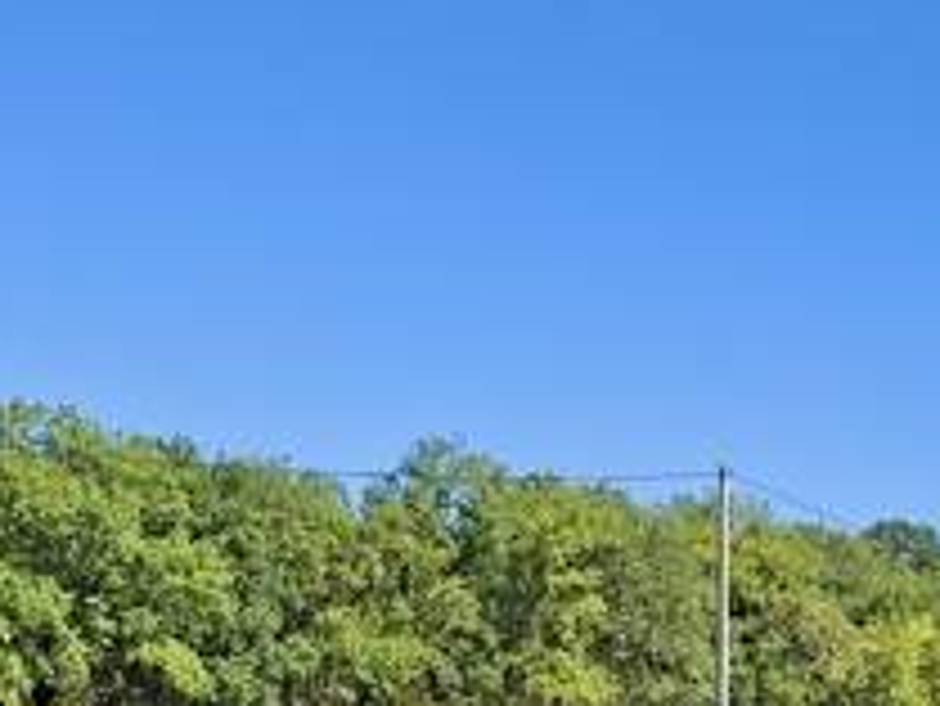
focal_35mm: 88
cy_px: 1061
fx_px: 2391
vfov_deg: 15.5
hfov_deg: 21.7
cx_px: 841
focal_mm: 5.54
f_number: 1.8
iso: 40
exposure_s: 1/1376
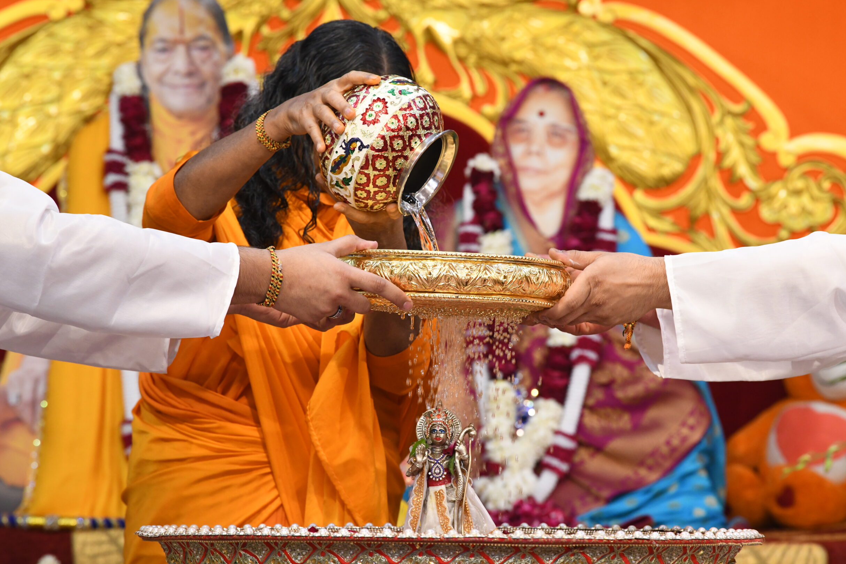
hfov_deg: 9.8
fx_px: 4958
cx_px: 435
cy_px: 277
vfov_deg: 6.5
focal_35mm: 211
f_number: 7.1
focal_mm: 200
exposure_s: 1/200
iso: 2800
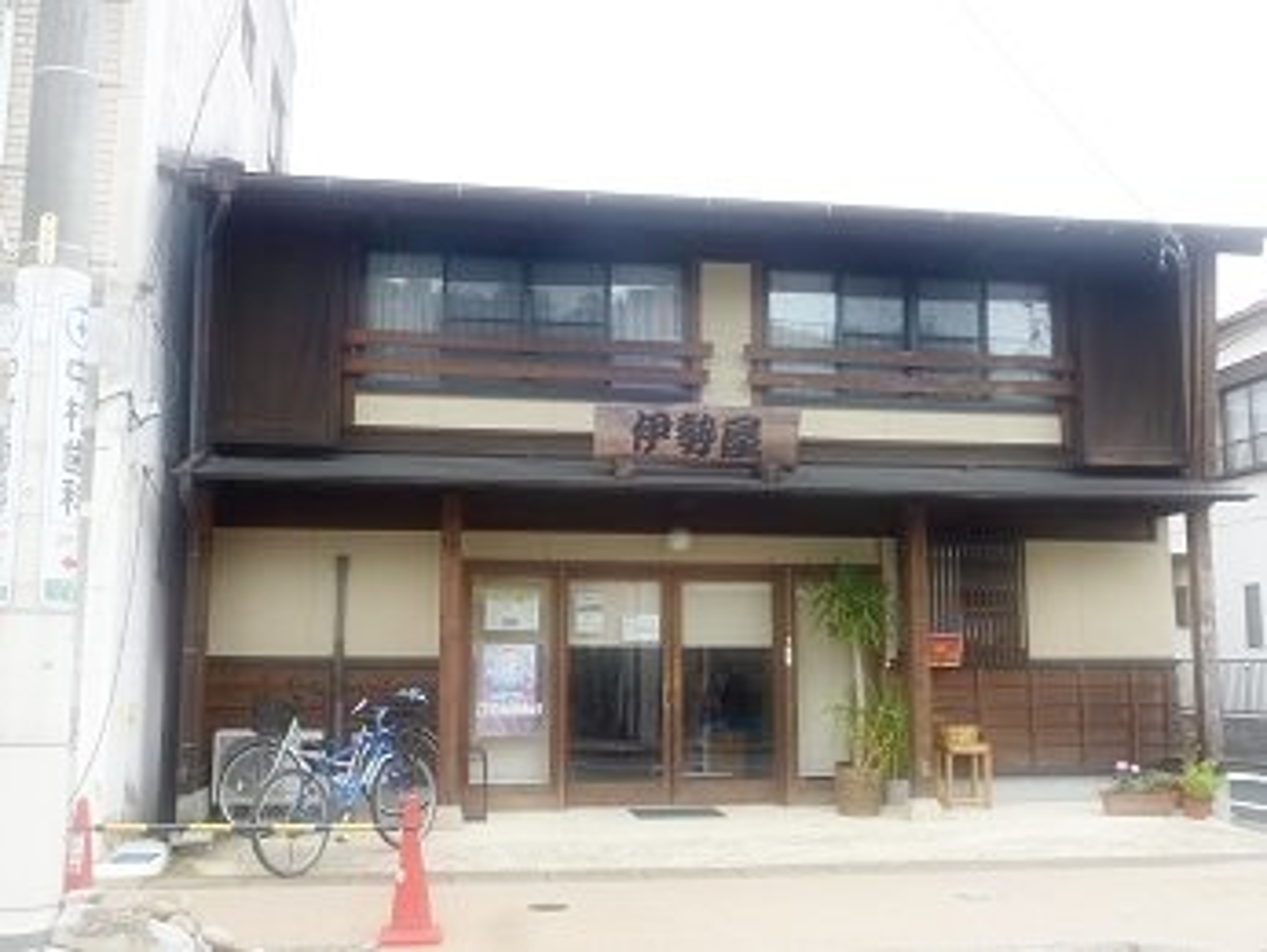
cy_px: 476
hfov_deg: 51.3
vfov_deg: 39.7
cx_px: 634
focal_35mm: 36
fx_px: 1319
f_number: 4
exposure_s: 1/125
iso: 100
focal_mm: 6.4
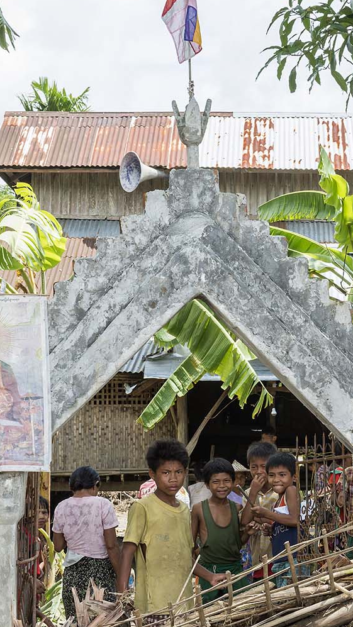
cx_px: 260
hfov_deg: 12.1
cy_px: 374
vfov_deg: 21.3
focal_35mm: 100
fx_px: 1664
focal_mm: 66
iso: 400
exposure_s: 1/160
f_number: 14
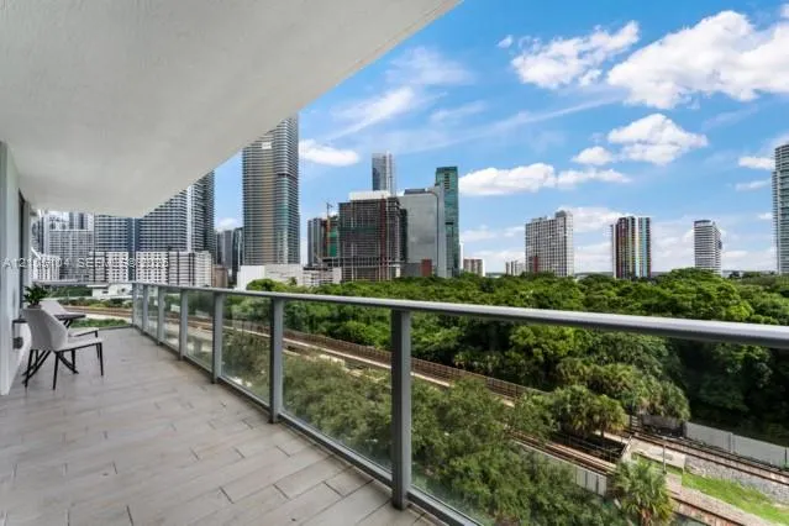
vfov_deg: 81.2
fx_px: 307
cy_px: 263
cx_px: 394
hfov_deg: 104.3
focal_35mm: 14
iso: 320
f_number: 11
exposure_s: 1/400
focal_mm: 14
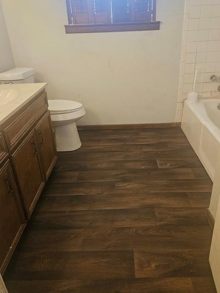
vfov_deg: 63.4
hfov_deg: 49.7
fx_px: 237
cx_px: 115
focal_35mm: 28
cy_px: 137
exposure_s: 1/120
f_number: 1.8
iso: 800
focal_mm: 5.4
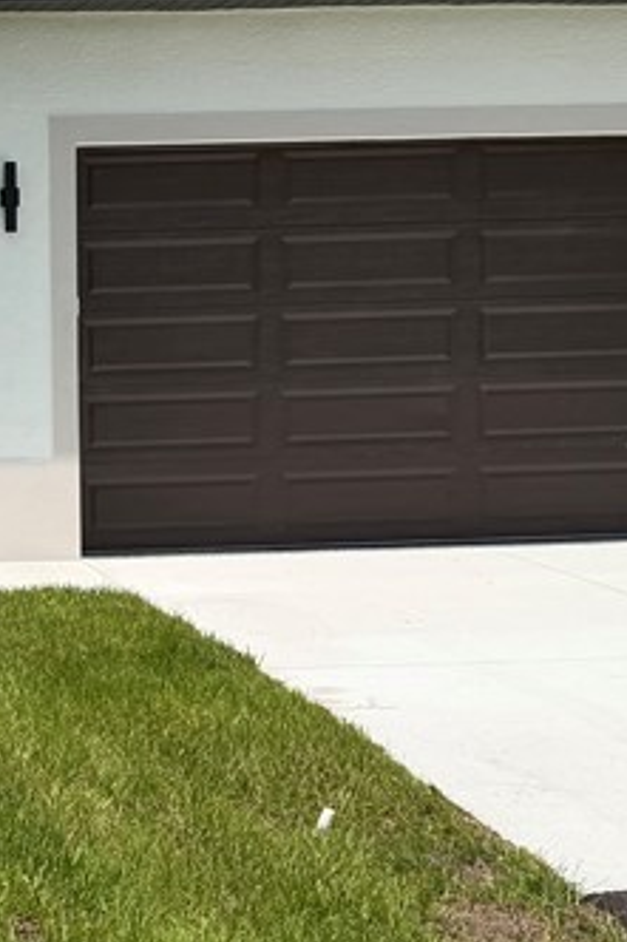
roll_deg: +1.8
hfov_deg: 16.4
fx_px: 2014
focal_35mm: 77
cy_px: 448
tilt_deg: -5.0
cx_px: -253
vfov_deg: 26.3
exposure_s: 1/7353
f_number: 1.78
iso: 80
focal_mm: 6.76
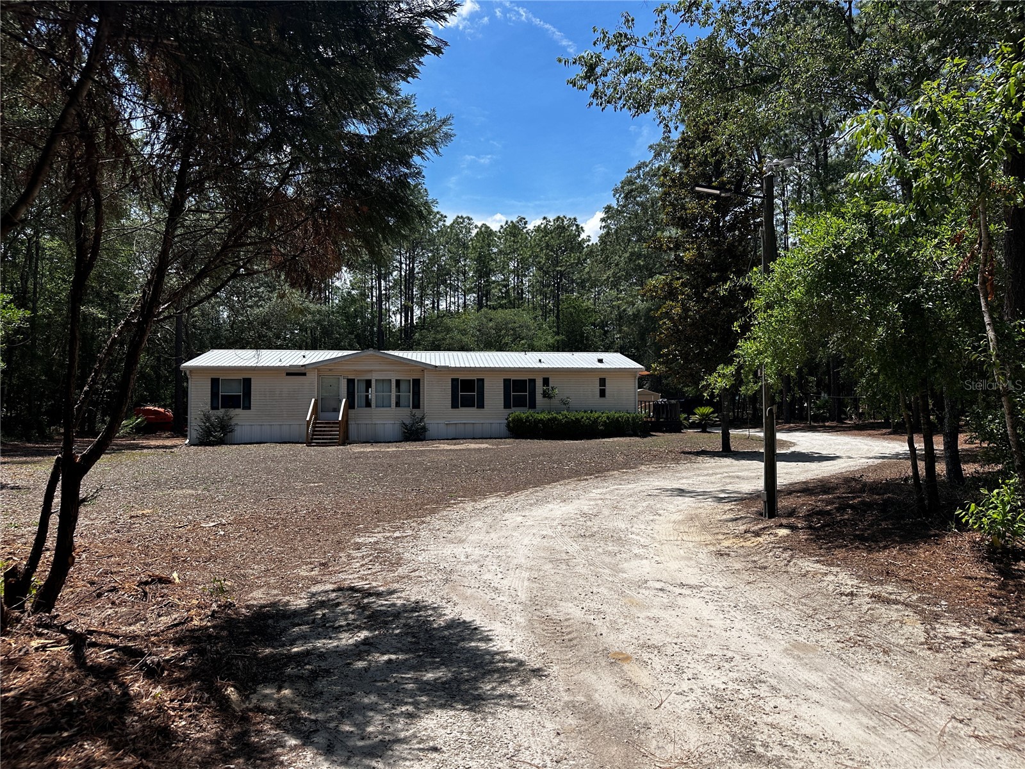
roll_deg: -0.5
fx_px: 711
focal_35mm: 24
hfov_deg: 71.6
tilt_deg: +2.2
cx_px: 512
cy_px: 384
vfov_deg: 56.8
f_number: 1.78
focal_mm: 6.86
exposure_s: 1/4762
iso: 80
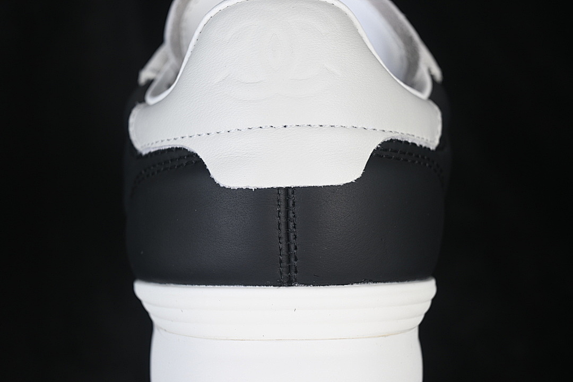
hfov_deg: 27.0
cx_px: 286
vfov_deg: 18.2
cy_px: 191
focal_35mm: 75
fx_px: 1194
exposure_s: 1/60
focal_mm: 50
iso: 160
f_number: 6.3
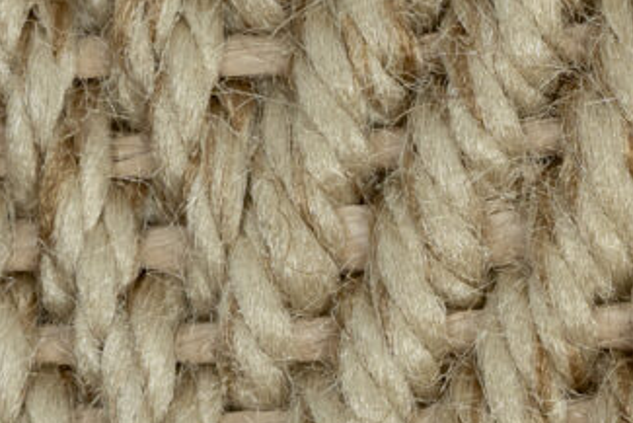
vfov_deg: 5.8
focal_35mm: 238
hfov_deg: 7.8
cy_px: -82
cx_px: 1708
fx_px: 4182
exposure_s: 1/60
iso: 800
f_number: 7.1
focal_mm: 40.3
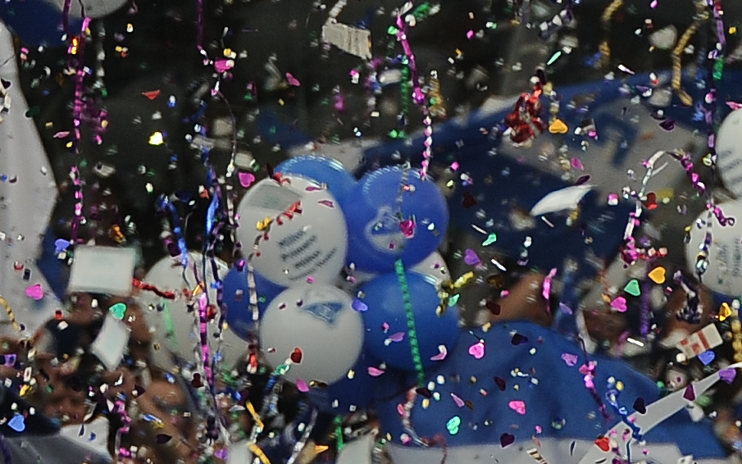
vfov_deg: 1.4
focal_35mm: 958
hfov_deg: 2.2
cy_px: 1071
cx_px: 1536
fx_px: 19376
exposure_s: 1/1000
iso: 500
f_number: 4
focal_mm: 200
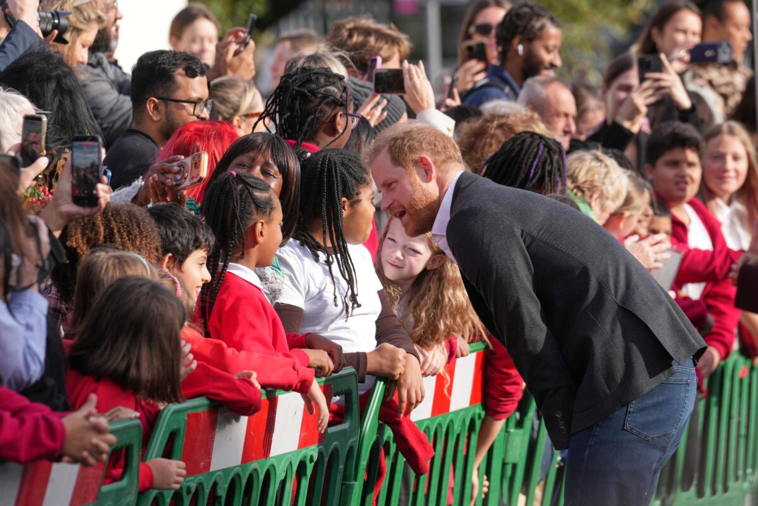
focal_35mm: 300
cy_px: 253
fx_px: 6316
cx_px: 379
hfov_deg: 6.9
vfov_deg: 4.6
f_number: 4
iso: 200
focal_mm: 200
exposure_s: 1/1000
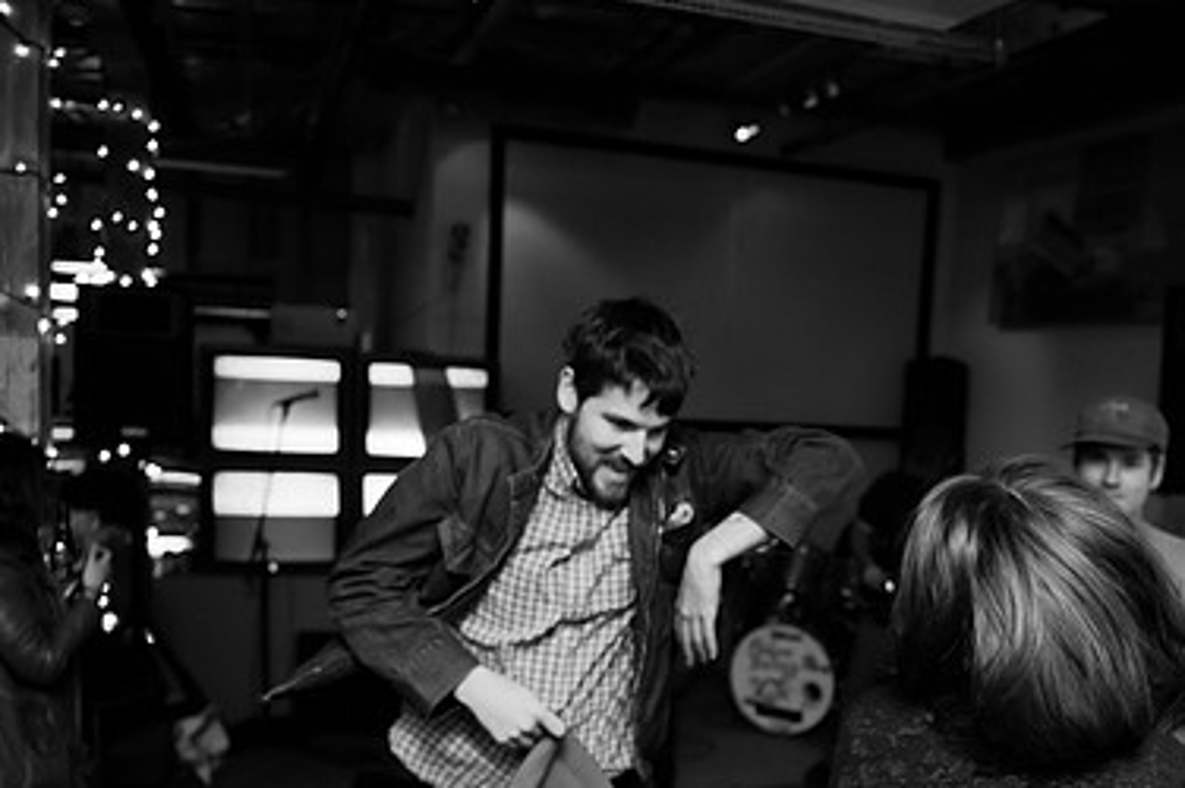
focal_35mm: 37
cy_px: 526
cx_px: 756
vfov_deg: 35.5
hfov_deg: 51.3
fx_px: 1217
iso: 1600
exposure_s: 1/125
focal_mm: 24
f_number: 2.8
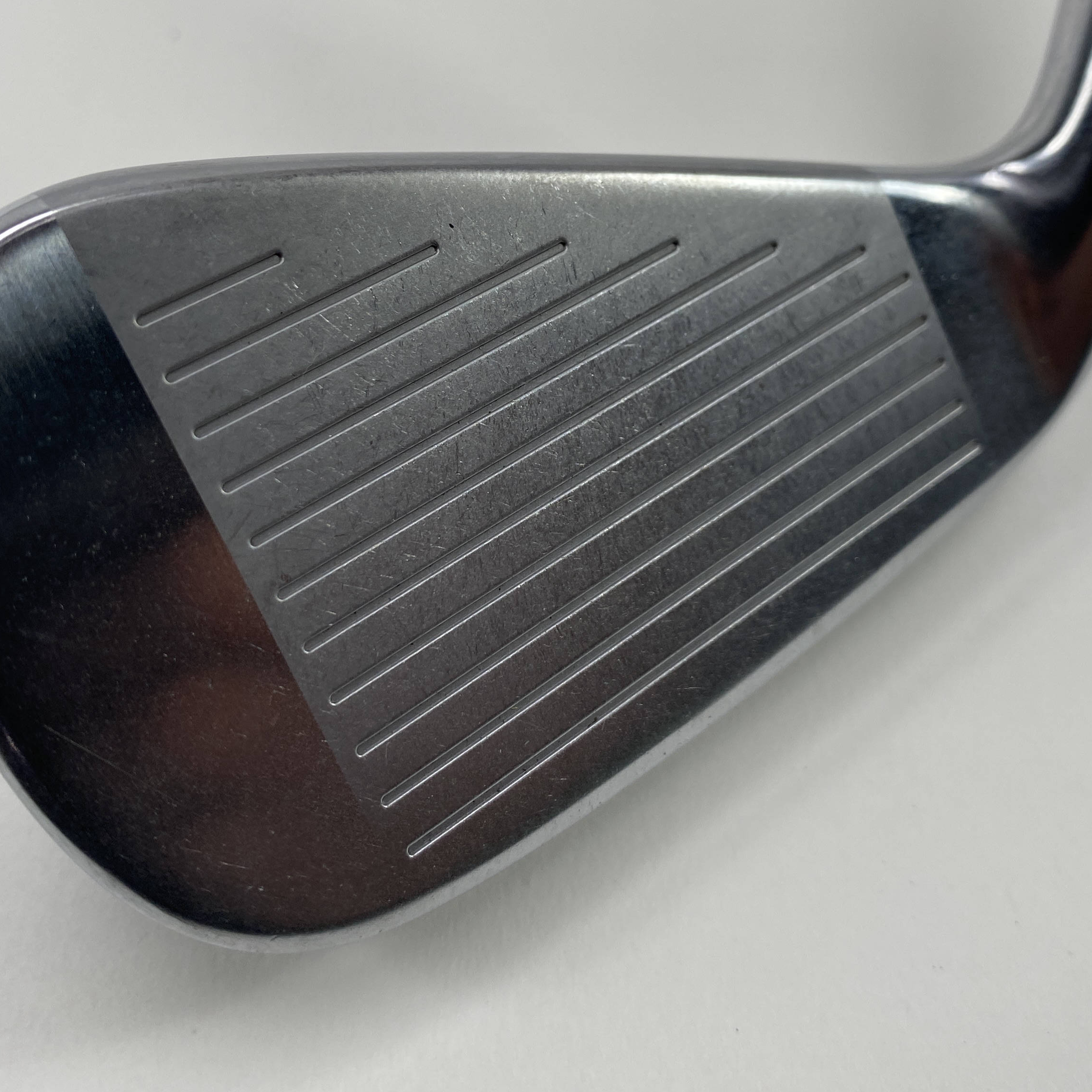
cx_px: 602
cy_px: 415
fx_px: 1392
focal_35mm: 39
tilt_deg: -55.4
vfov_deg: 42.5
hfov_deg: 42.8
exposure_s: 1/248
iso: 32
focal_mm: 4.25
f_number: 1.8
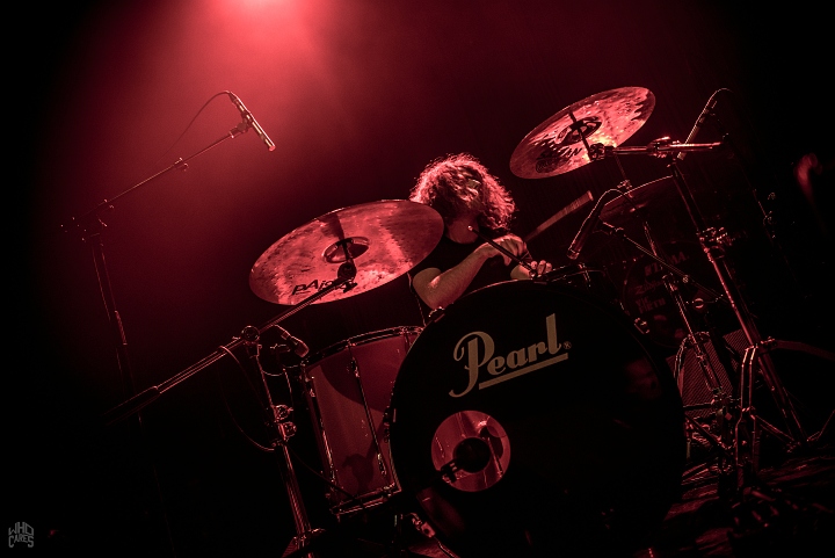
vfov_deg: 41.2
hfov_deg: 58.7
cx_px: 418
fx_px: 743
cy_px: 279
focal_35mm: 32
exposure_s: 1/80
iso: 800
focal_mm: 32
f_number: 2.8
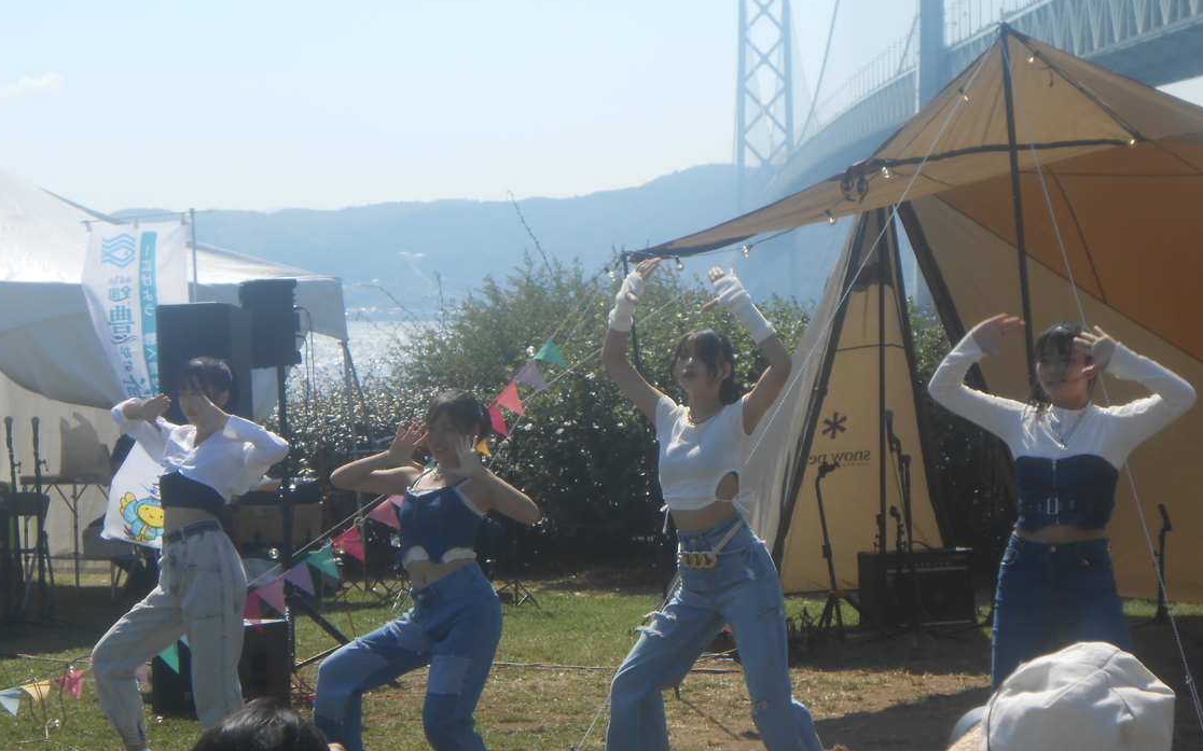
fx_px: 3475
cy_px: 401
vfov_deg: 12.3
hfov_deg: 19.6
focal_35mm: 106
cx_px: 603
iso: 80
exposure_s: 1/640
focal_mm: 16.5
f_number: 4.6
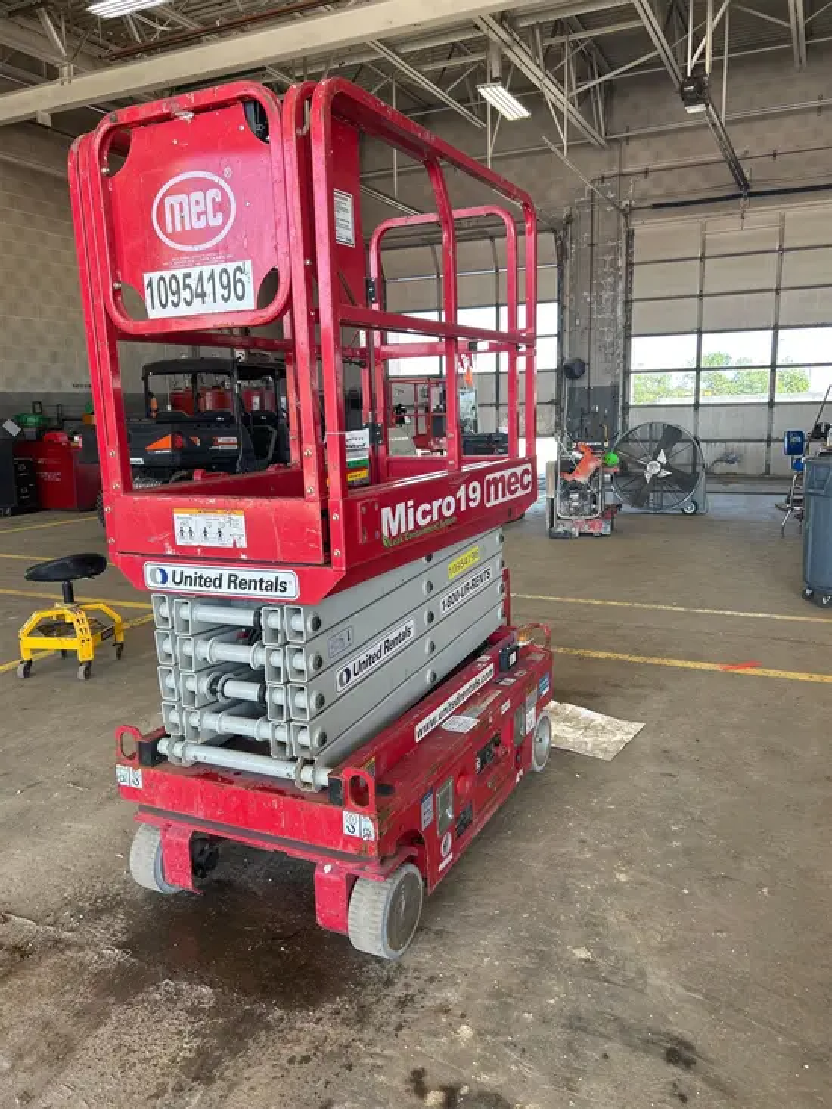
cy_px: 554
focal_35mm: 26
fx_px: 833
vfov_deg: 67.3
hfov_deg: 53.1
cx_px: 416
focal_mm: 5.7
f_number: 1.5
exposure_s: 1/171
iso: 50
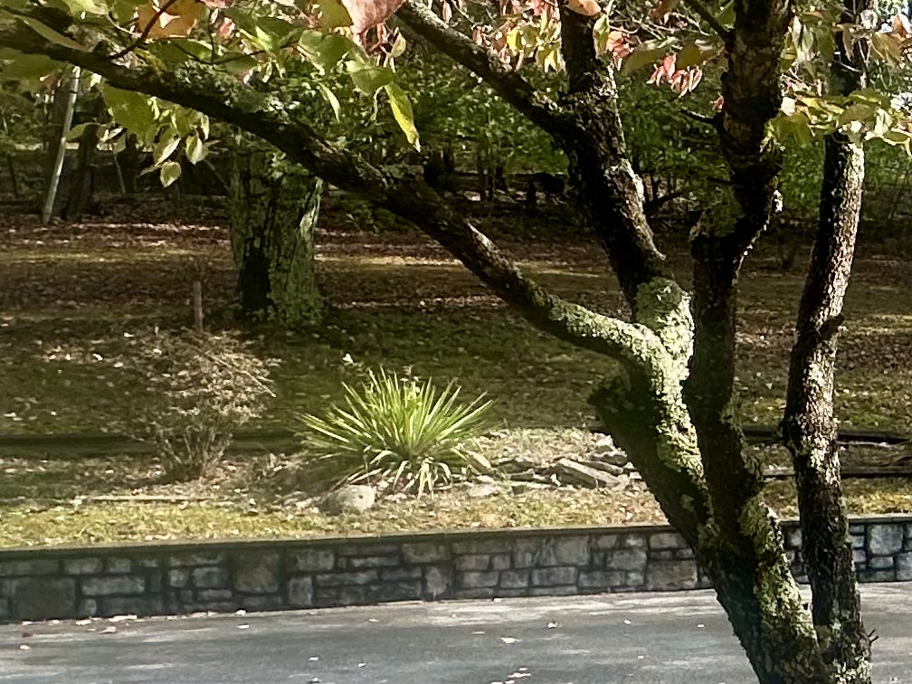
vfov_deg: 26.0
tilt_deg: +1.3
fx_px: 1475
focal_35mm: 56
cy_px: 415
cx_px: 1415
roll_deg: +0.2
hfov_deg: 25.0
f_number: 2.2
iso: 40
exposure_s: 1/523
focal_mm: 2.22
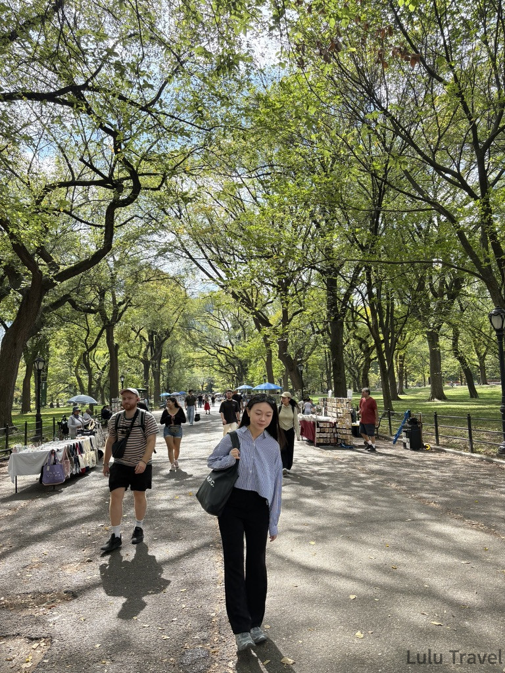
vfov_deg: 67.3
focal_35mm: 26
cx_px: 252
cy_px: 336
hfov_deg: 53.1
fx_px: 506
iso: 64
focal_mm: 5.96
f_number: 1.6
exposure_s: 1/1287
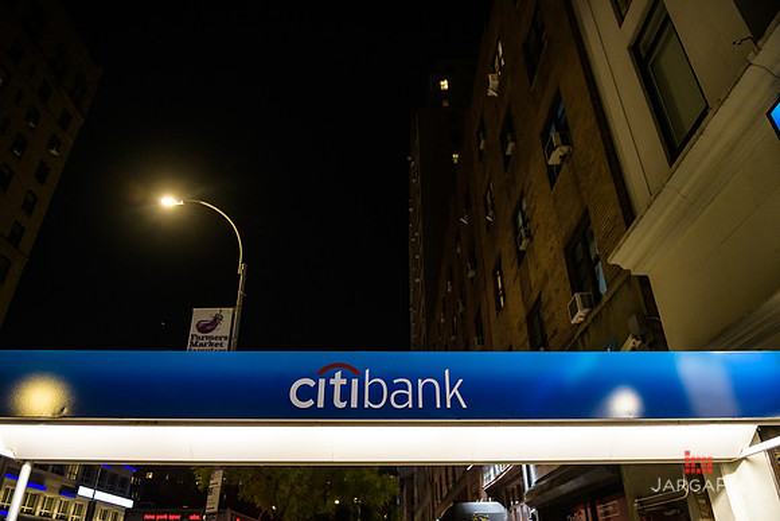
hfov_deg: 73.7
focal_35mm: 24
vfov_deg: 53.2
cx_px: 390
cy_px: 260
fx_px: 520
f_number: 3.2
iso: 1250
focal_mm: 24
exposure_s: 1/50
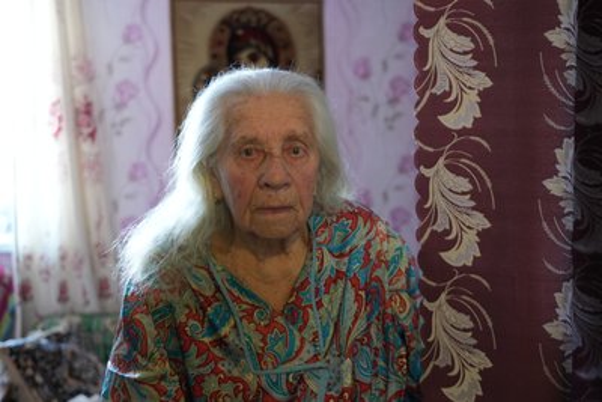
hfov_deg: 44.5
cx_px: 301
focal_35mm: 44
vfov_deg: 30.5
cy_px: 201
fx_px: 736
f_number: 4
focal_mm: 44
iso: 1600
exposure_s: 1/50
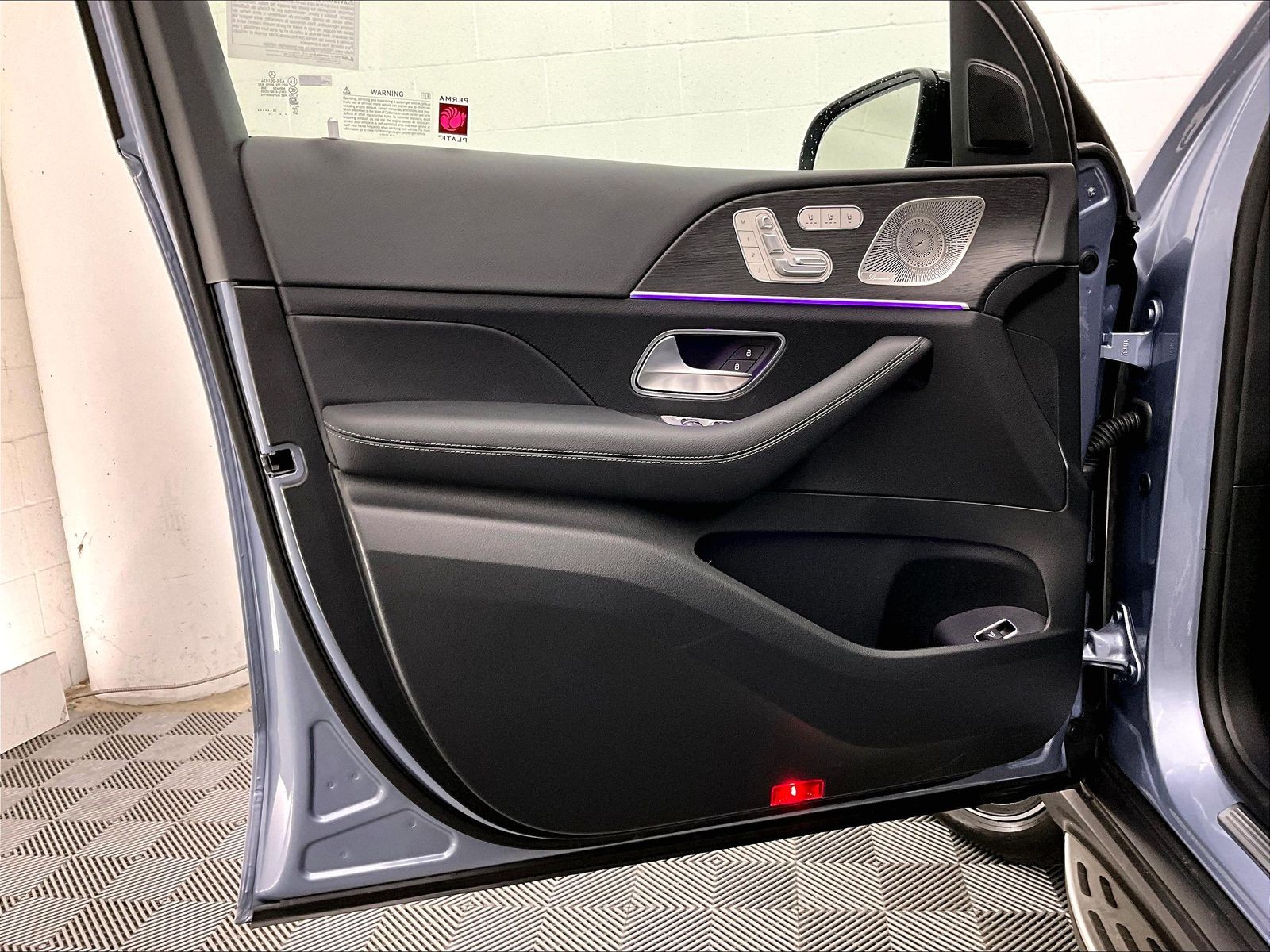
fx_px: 1064
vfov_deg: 48.2
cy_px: 476
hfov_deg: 61.7
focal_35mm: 29
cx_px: 635
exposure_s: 1/60
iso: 160
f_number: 1.8
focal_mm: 3
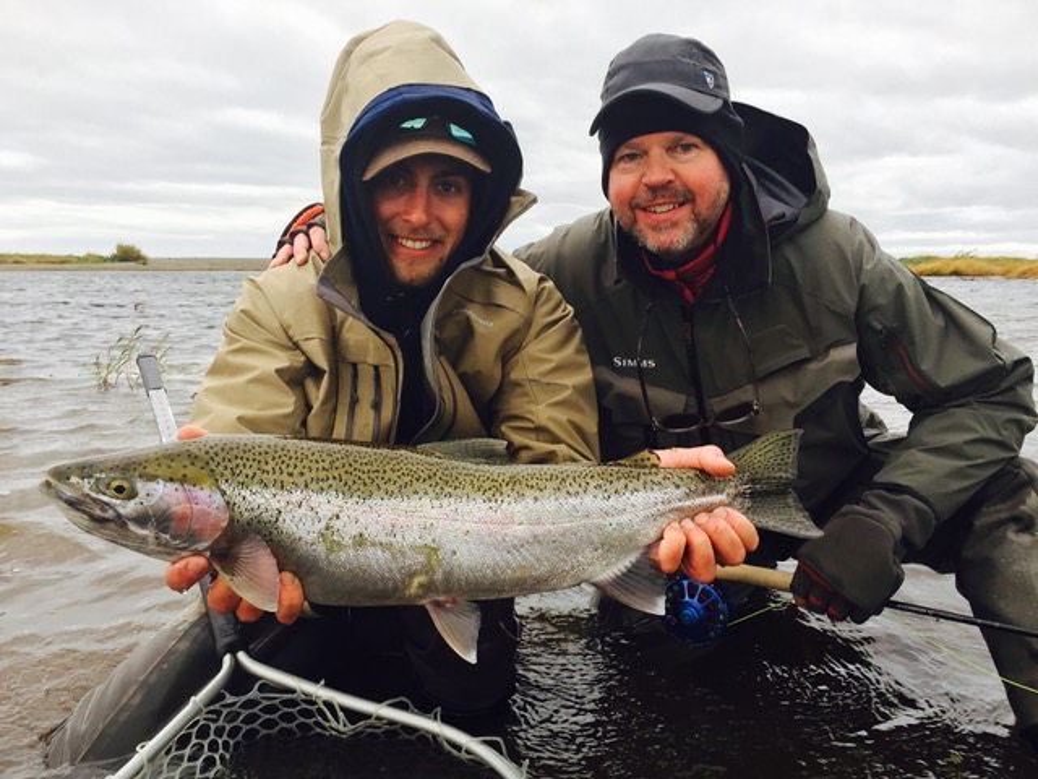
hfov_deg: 61.7
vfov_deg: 48.2
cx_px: 519
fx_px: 870
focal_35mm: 29
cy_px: 390
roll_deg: +0.9
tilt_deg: -9.3
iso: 50
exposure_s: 1/120
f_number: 2.2
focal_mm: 4.15
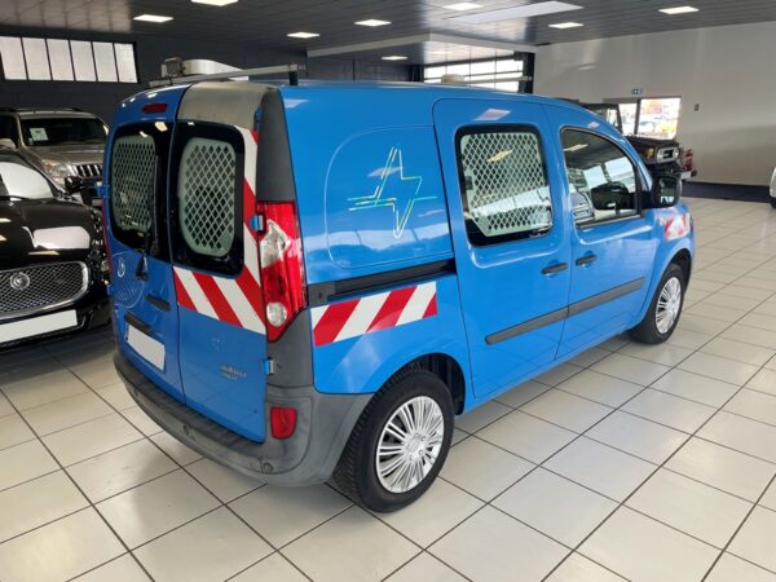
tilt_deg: -15.2
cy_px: 291
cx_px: 388
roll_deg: +0.2
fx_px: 583
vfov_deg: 53.1
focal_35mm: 26
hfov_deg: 67.3
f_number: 1.6
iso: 50
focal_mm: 4.2
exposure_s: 1/121
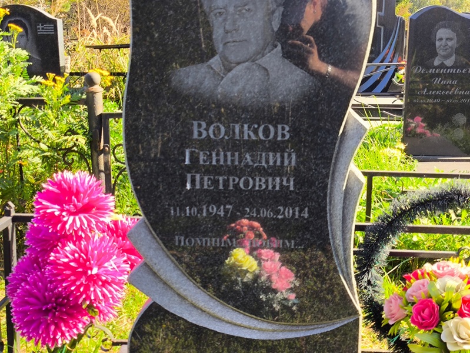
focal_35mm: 50
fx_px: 679
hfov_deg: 38.2
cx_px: 235
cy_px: 176
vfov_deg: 29.1
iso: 50
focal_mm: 4.71
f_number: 1.7
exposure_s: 1/312
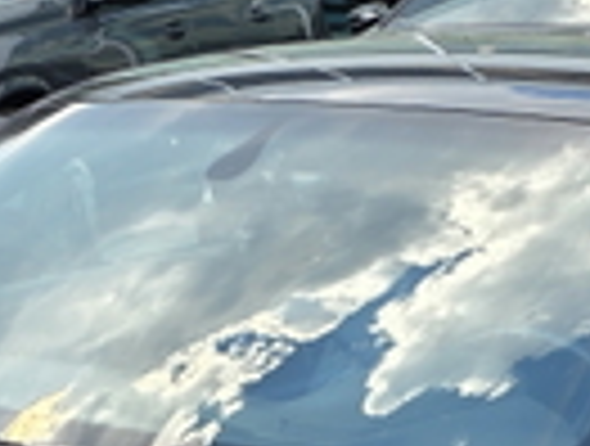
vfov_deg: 12.0
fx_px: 1914
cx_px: 90
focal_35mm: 112
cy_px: 856
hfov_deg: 17.3
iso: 32
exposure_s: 1/359
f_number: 1.7
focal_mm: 6.3
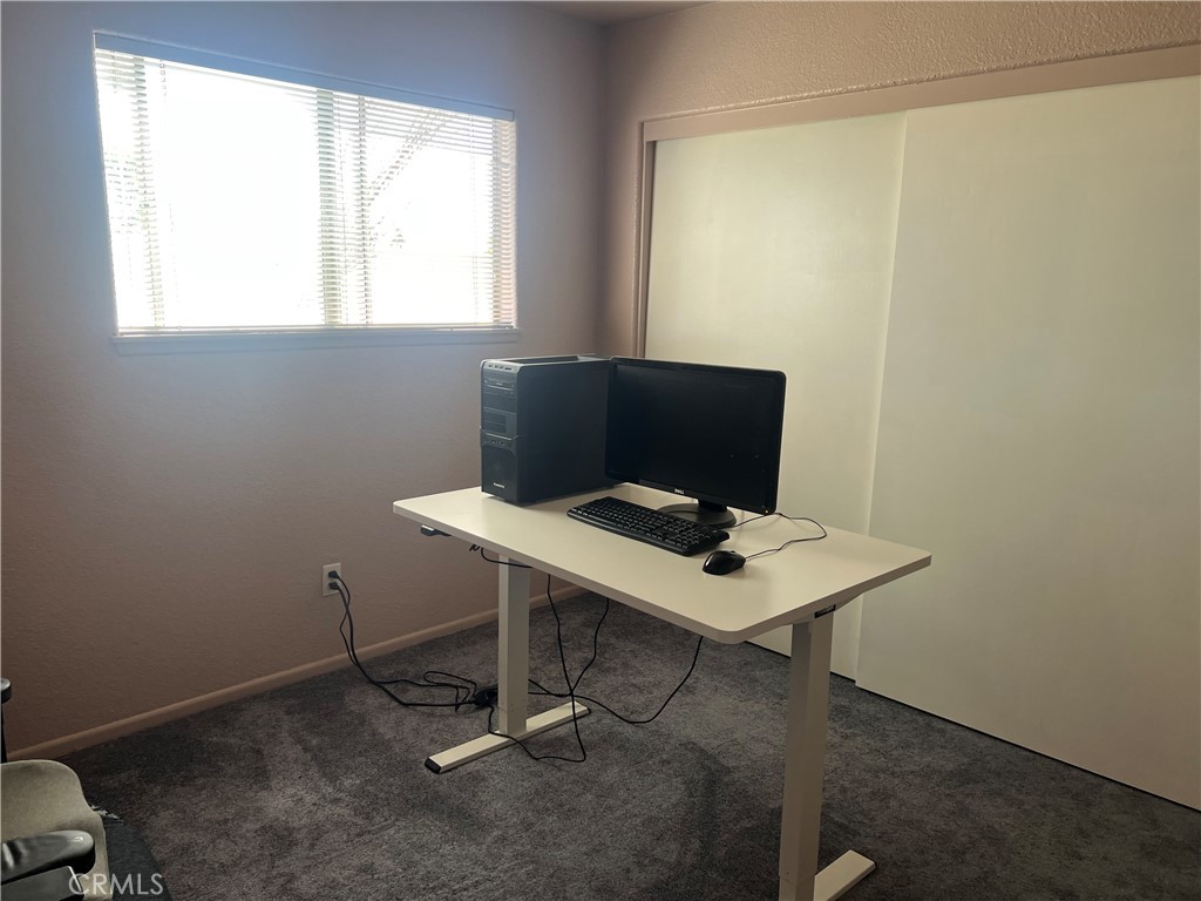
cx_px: 600
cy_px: 450
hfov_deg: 67.3
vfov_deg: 53.1
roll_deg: -1.9
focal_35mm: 26
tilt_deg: -10.5
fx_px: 902
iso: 64
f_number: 1.5
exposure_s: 1/121
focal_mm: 5.7
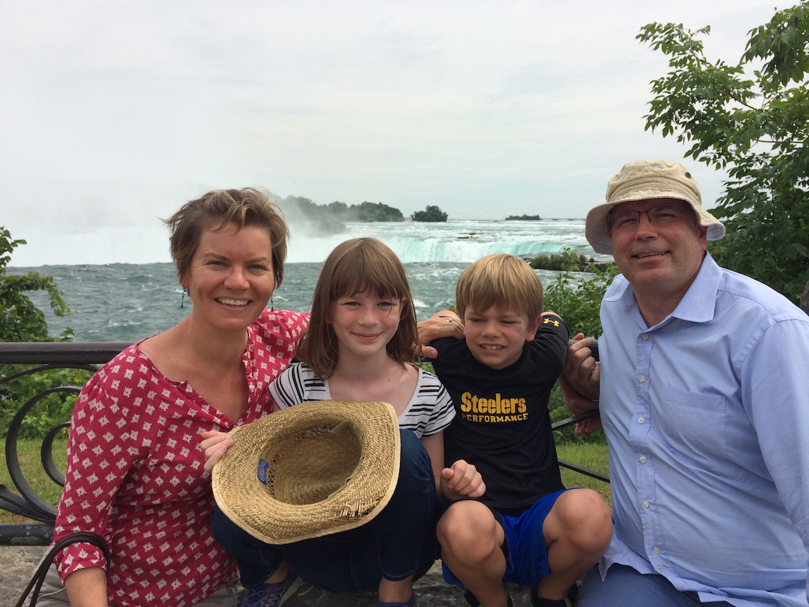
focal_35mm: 32
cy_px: 284
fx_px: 748
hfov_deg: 56.8
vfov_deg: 44.2
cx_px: 421
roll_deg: -2.4
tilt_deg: -4.1
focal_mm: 4.15
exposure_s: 1/2740
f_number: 2.2
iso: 32
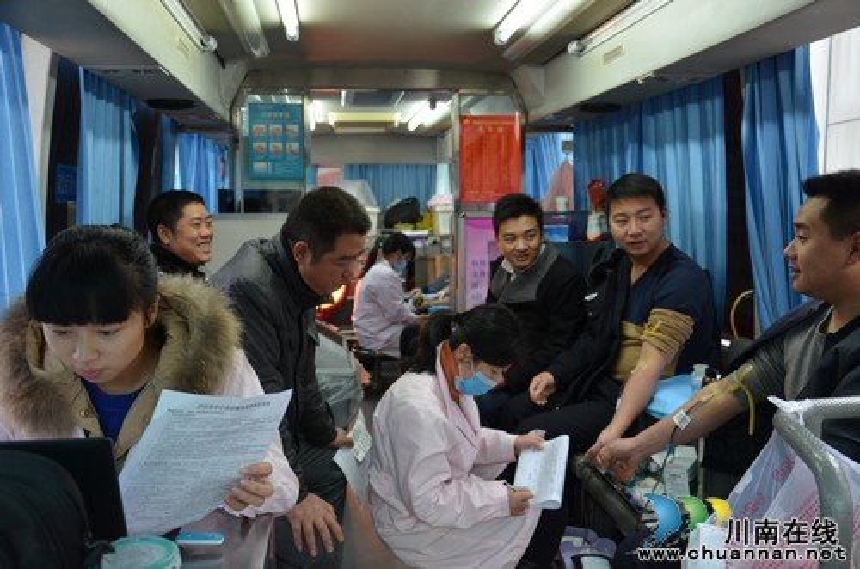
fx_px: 751
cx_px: 430
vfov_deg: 41.5
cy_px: 284
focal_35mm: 32
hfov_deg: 59.6
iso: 800
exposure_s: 1/60
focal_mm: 21
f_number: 4
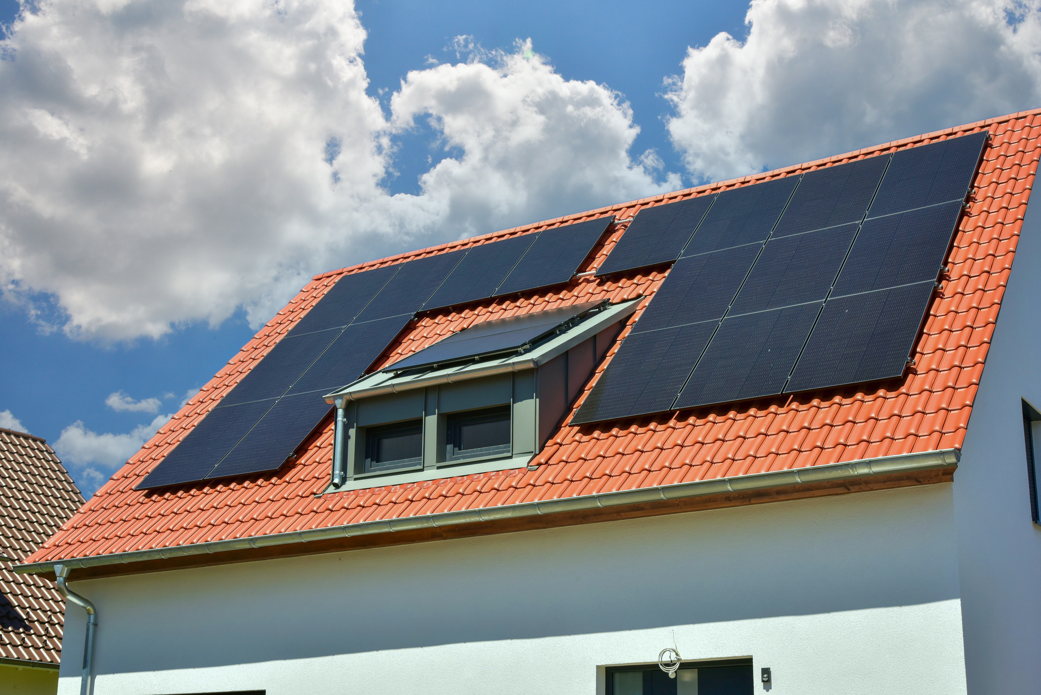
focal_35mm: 50
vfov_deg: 27.0
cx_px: 520
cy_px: 348
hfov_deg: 39.6
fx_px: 1446
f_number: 13
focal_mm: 50
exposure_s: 1/320
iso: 400
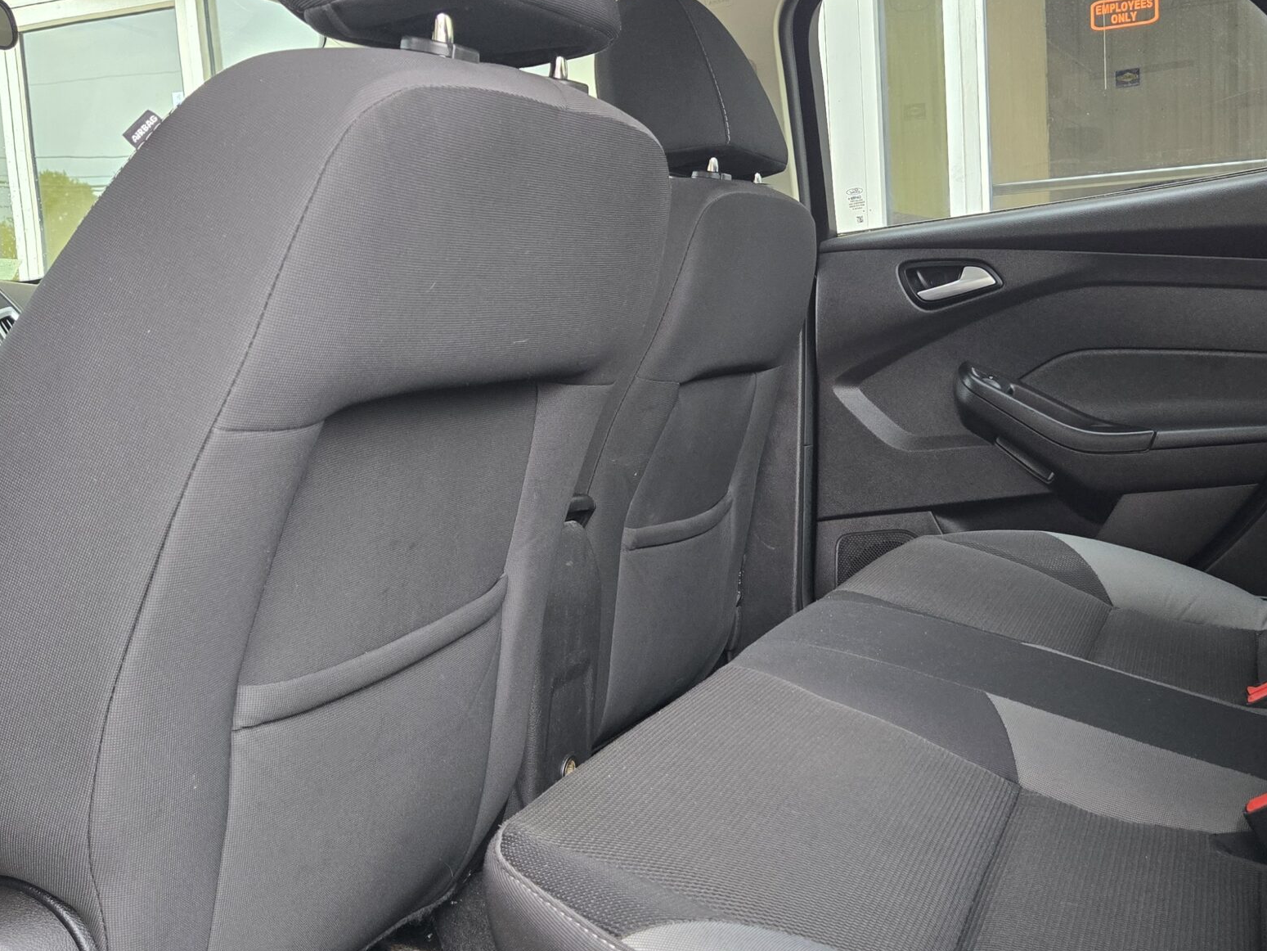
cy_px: 450
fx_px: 1391
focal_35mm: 38
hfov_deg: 48.5
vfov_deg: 37.7
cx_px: 797
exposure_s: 1/180
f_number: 1.8
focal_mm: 5.4
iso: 160
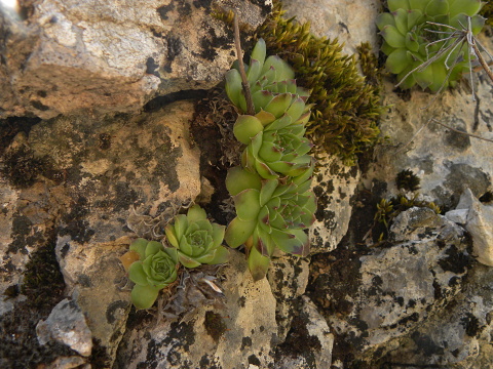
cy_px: 184
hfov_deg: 50.1
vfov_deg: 38.7
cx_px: 246
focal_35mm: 37
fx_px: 527
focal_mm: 6.6
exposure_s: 1/160
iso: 100
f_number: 3.5
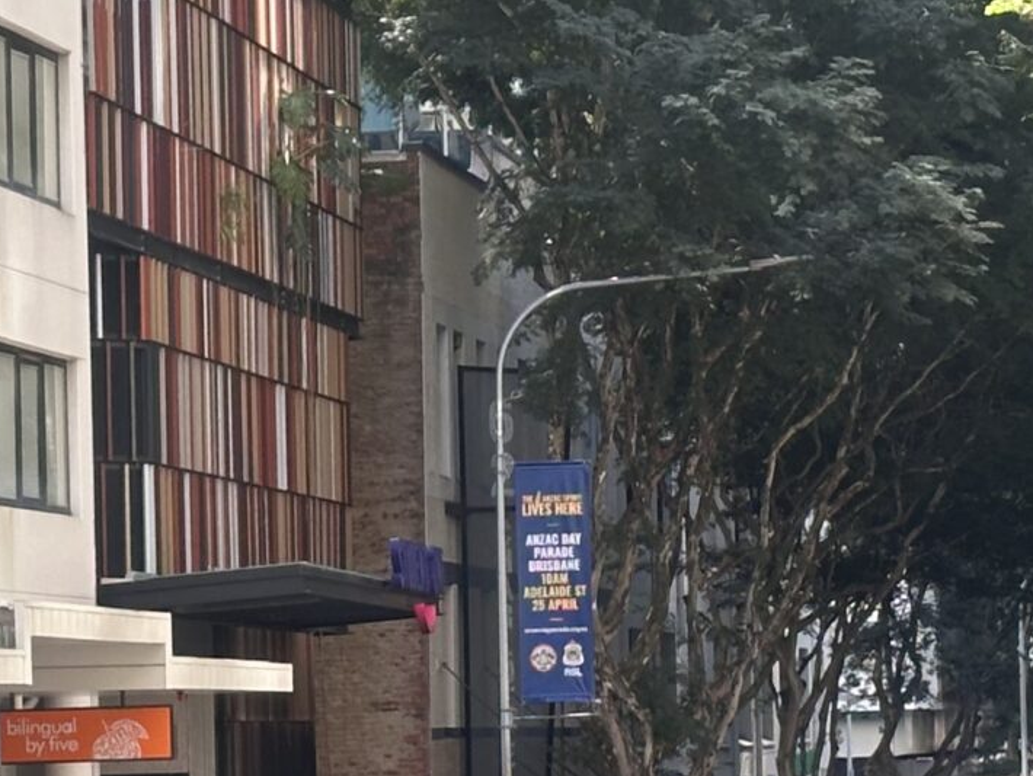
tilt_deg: +1.2
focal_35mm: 173
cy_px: 579
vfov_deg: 8.6
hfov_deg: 11.4
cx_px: 572
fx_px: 5164
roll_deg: -0.7
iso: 64
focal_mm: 6.86
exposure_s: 1/300
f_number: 1.78
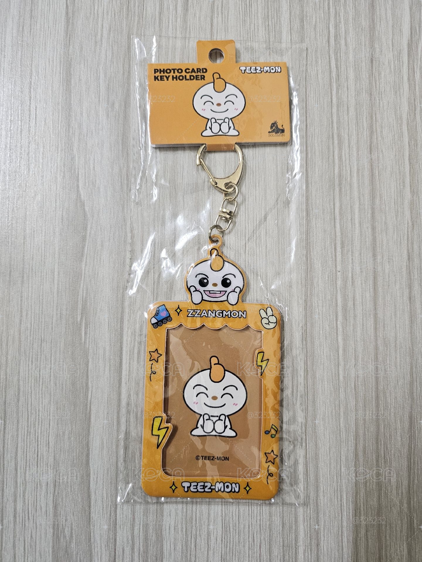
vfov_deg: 73.9
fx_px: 374
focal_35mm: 23
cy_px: 281
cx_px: 211
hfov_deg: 58.9
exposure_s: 1/60
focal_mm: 6.3
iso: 640
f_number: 1.7
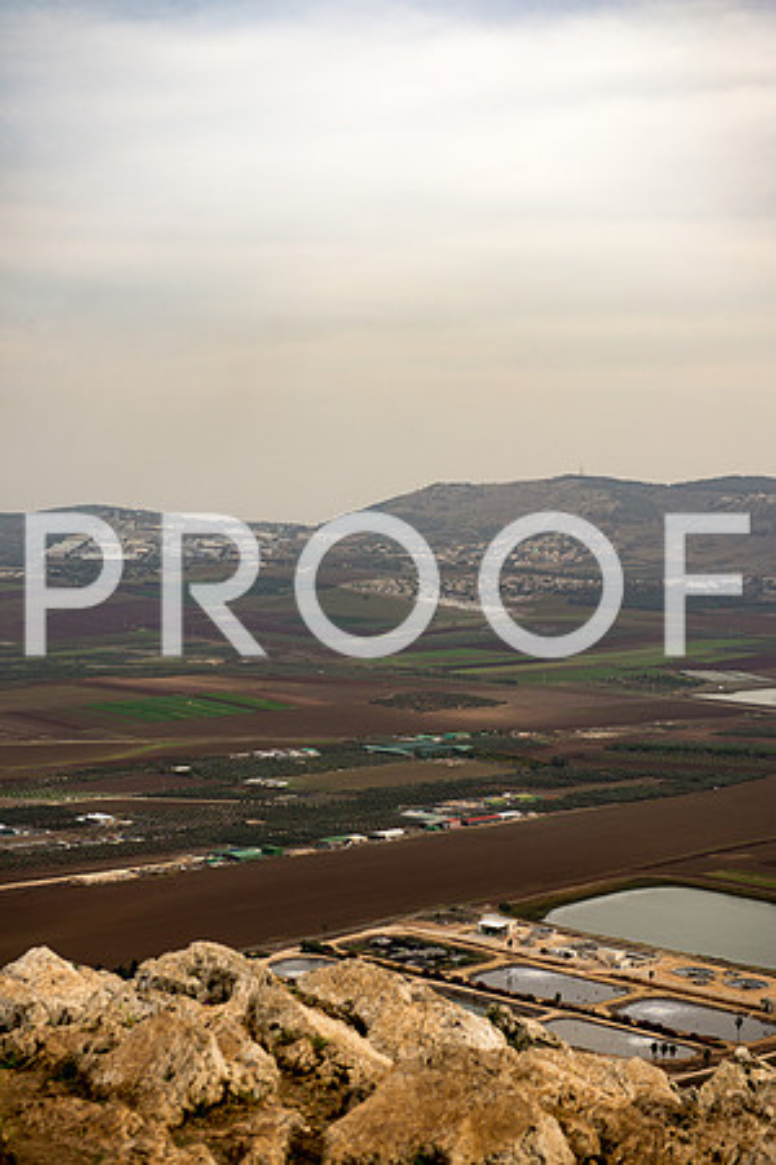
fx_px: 2005
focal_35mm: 62
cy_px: 582
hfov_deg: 21.9
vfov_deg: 32.4
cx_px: 388
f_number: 3.5
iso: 100
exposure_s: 1/640
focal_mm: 62
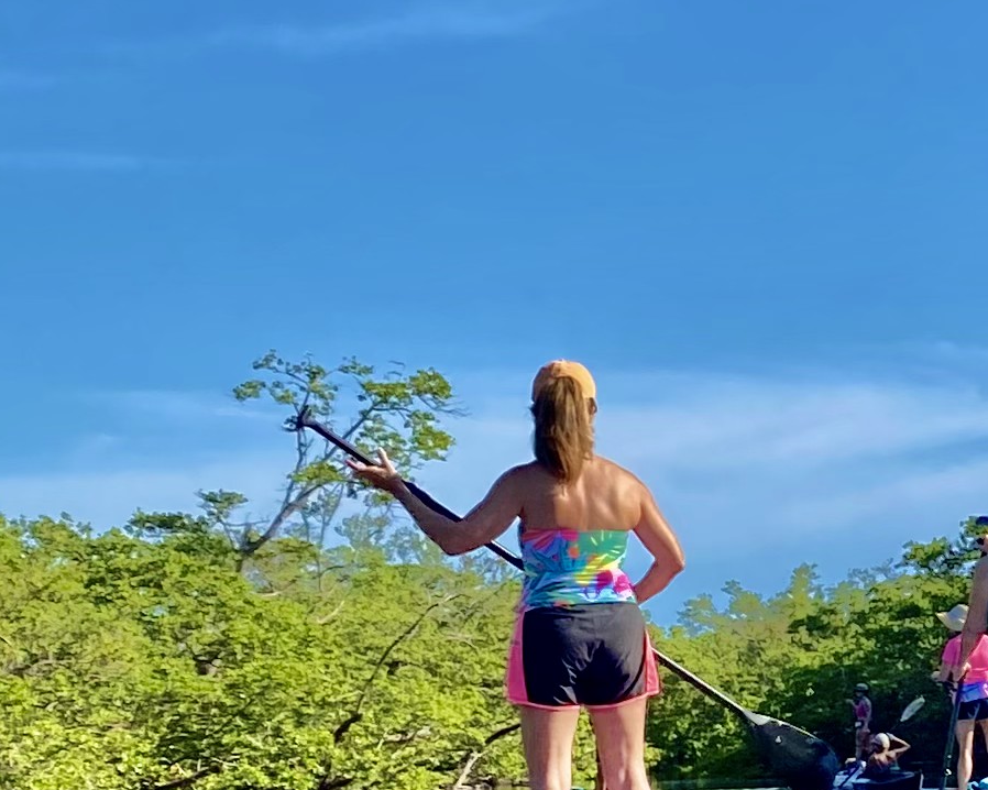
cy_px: 656
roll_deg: +1.7
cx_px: 1240
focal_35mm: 114
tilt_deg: +1.1
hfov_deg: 16.1
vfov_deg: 13.4
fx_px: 3333
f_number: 1.8
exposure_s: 1/1866
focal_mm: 4.25
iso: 32
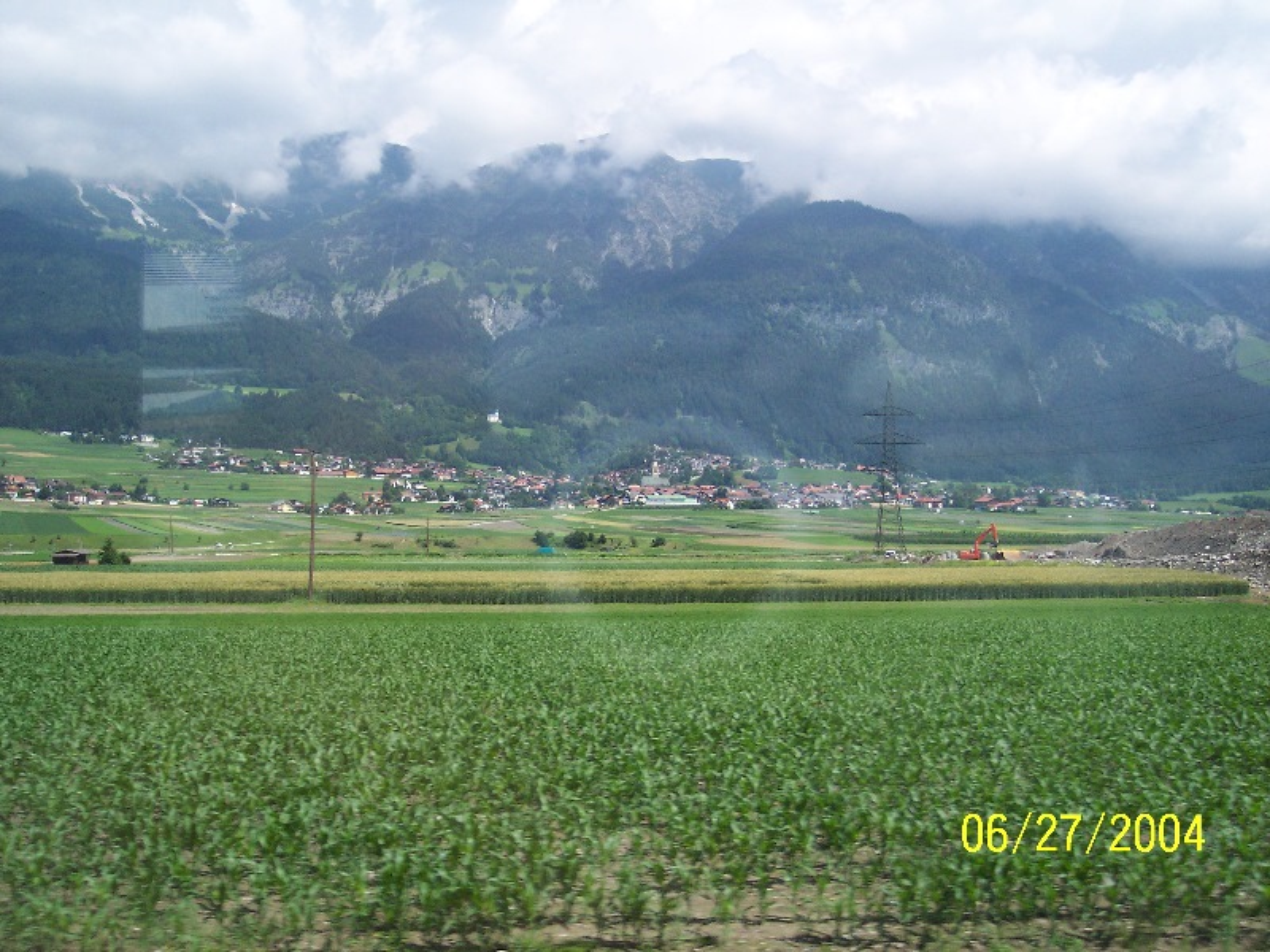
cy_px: 476
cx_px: 635
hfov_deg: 49.0
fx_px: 1394
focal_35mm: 38
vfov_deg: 37.7
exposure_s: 1/700
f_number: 2.8
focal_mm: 8
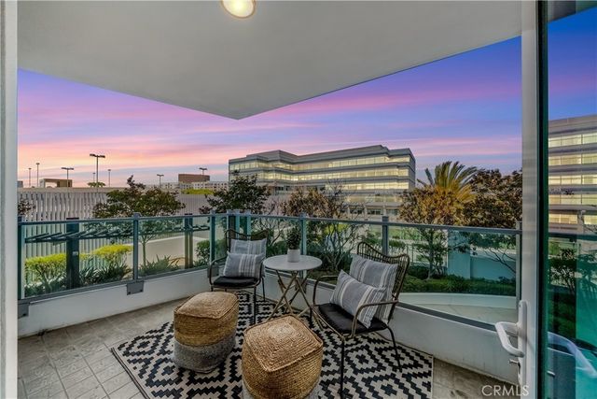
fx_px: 199
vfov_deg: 90.0
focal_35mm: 12
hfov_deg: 112.6
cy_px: 200
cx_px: 298
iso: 800
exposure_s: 1/40
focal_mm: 12
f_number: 13
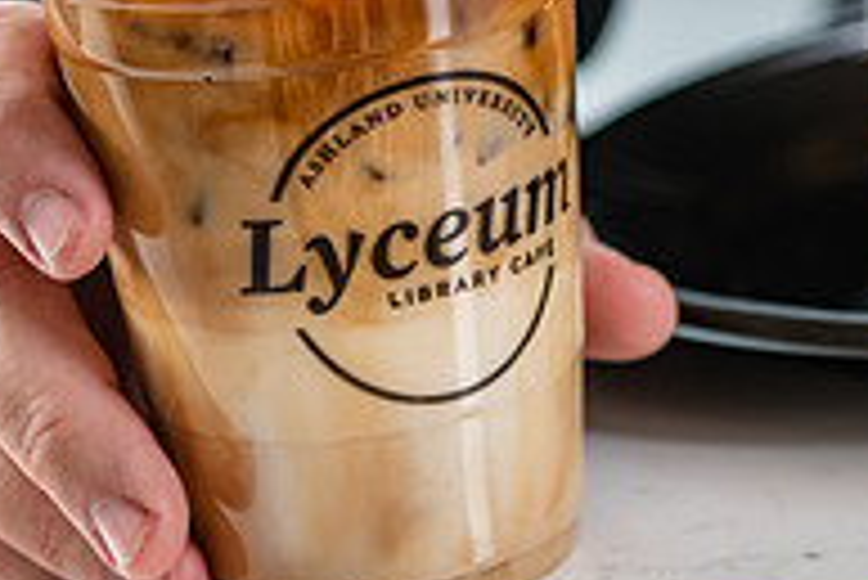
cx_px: 729
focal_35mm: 210
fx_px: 5067
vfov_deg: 6.6
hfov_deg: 9.8
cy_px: 218
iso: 400
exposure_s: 1/200
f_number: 3.5
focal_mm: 70
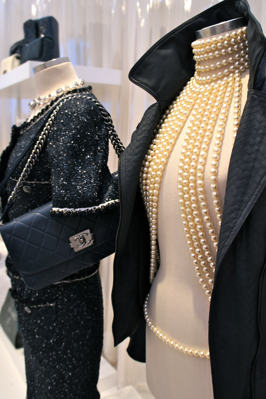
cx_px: 129
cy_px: 195
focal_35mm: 31
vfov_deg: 60.3
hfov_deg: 42.3
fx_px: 344
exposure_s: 1/30
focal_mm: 18
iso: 200
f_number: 3.5
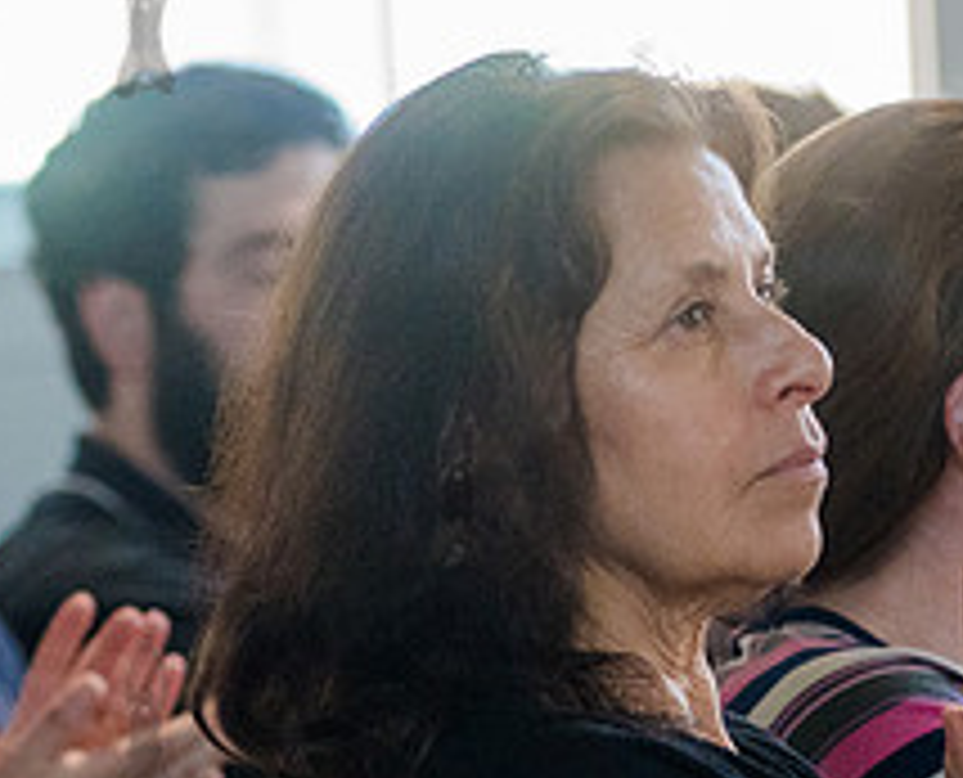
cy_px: 715
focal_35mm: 368
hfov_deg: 5.2
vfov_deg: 4.2
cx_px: 819
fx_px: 10532
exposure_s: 1/500
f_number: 4
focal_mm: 125
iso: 4000
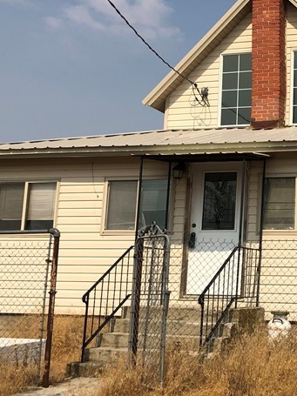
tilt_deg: +11.2
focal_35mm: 63
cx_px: 316
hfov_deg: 22.2
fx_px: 721
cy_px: 147
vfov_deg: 30.6
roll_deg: -1.3
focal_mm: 3.99
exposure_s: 1/4367
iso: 25
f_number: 1.8
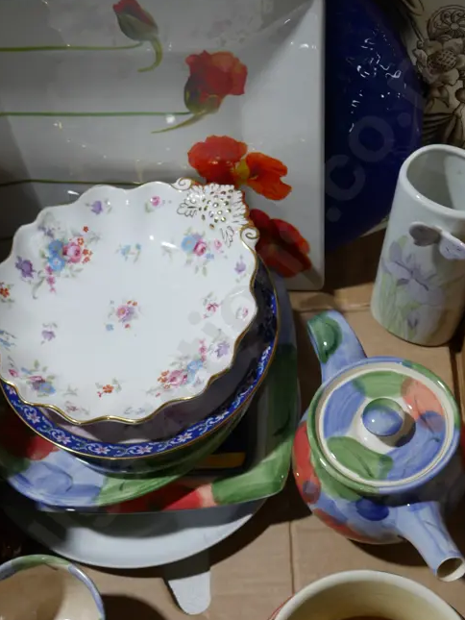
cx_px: 157
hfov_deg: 26.9
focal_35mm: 54
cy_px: 423
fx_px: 967
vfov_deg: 35.1
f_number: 4
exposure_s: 1/100
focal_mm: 17
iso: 200
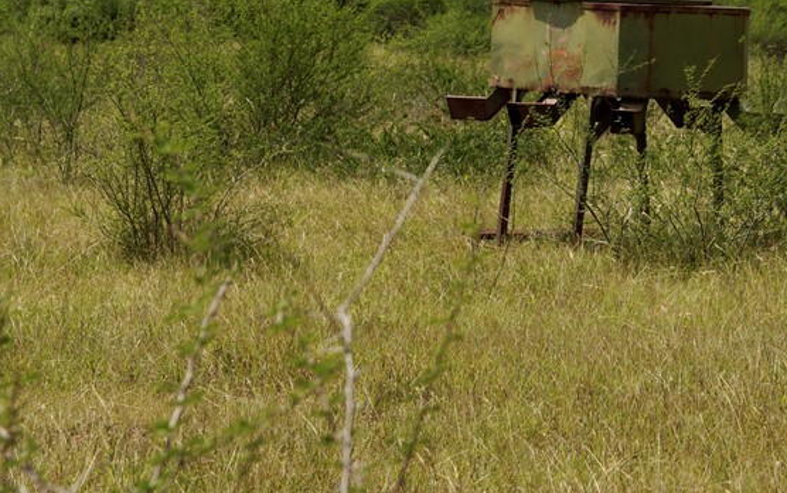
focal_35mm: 209
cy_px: 57
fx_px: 4485
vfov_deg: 6.3
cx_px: 609
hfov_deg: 10.0
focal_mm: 70
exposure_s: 1/400
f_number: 9
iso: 100
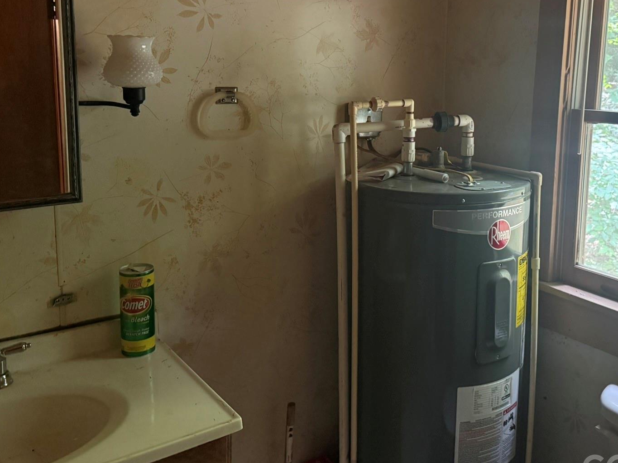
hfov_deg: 50.8
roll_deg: -1.6
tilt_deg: -7.8
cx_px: 392
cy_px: 154
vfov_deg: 39.2
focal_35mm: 36
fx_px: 643
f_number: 1.78
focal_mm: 6.76
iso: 800
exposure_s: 1/40
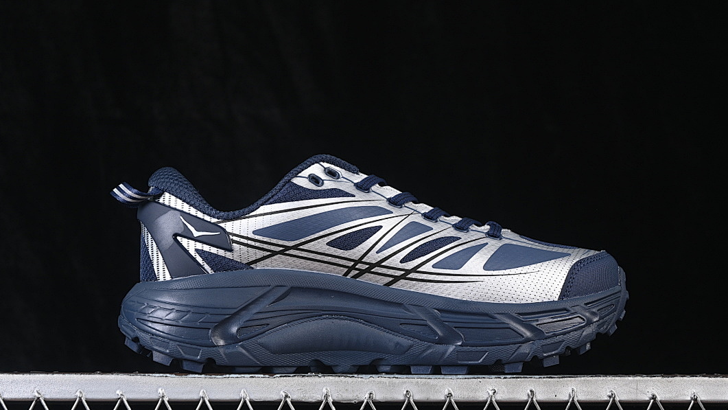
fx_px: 1544
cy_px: 219
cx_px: 365
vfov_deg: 15.1
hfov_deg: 26.5
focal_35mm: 80
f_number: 6.3
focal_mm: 50
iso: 160
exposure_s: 1/60
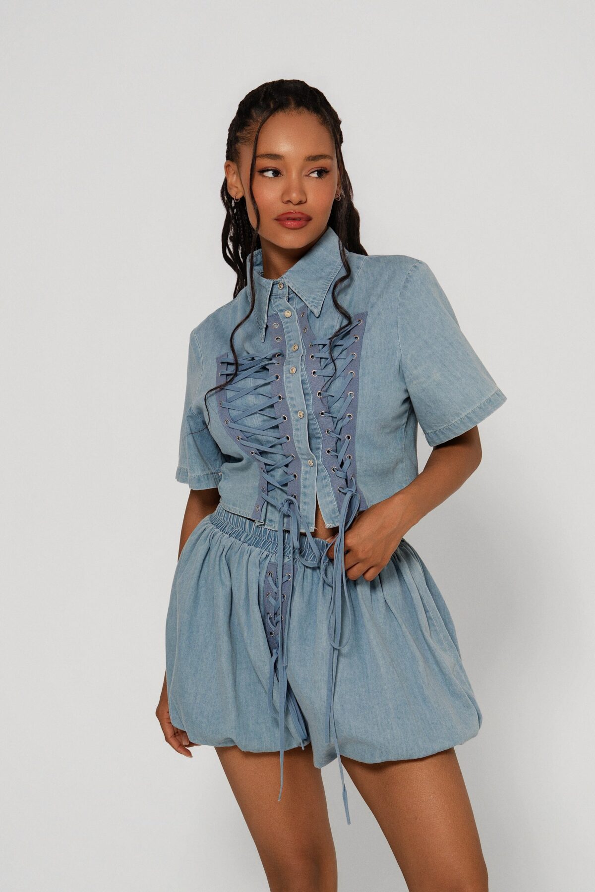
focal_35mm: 85
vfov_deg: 23.9
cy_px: 446
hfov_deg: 16.1
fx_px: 2107
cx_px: 298
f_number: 9
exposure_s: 1/100
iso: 100
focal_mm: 85
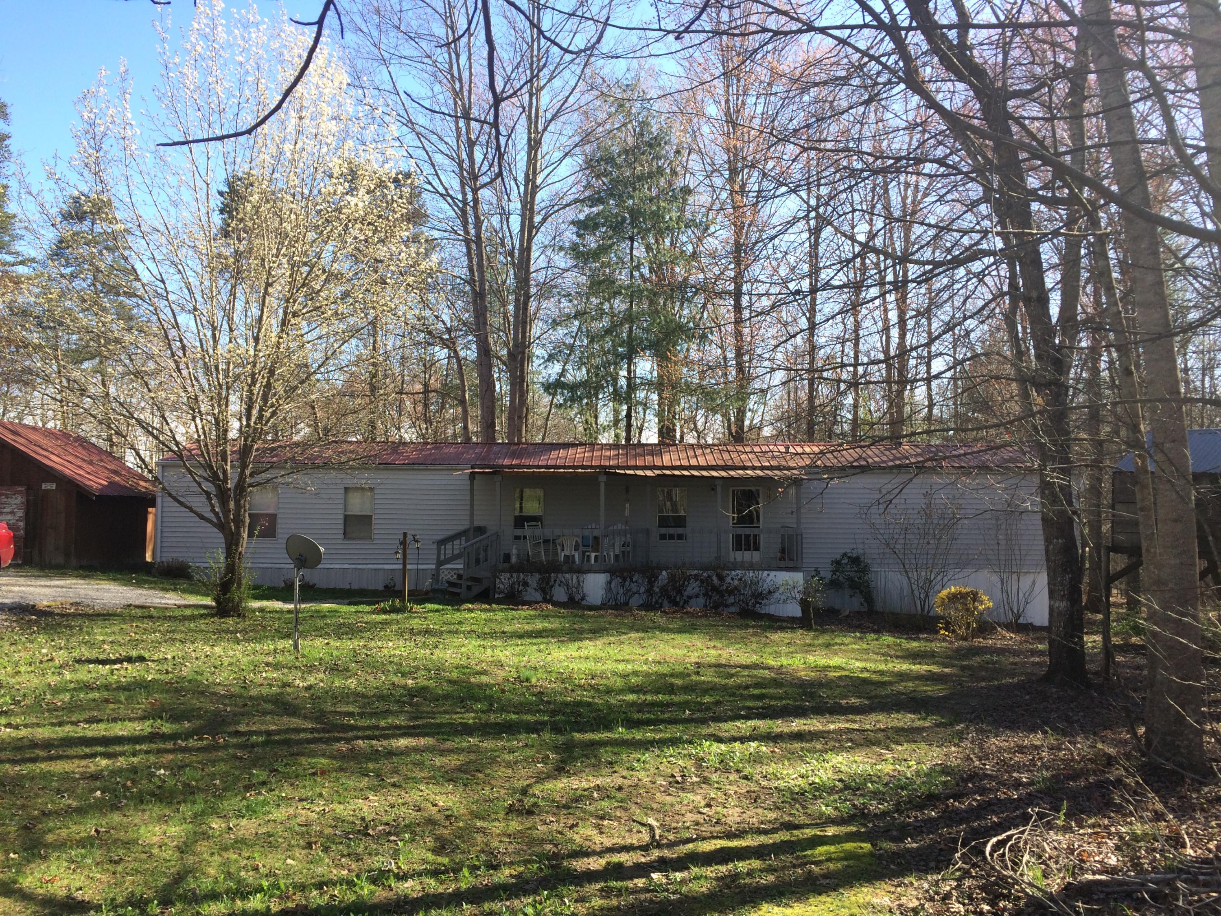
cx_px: 610
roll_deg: -0.1
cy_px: 458
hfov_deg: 61.7
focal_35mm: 29
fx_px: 1023
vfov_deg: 48.2
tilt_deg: +2.7
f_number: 2.2
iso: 32
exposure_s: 1/554
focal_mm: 4.15
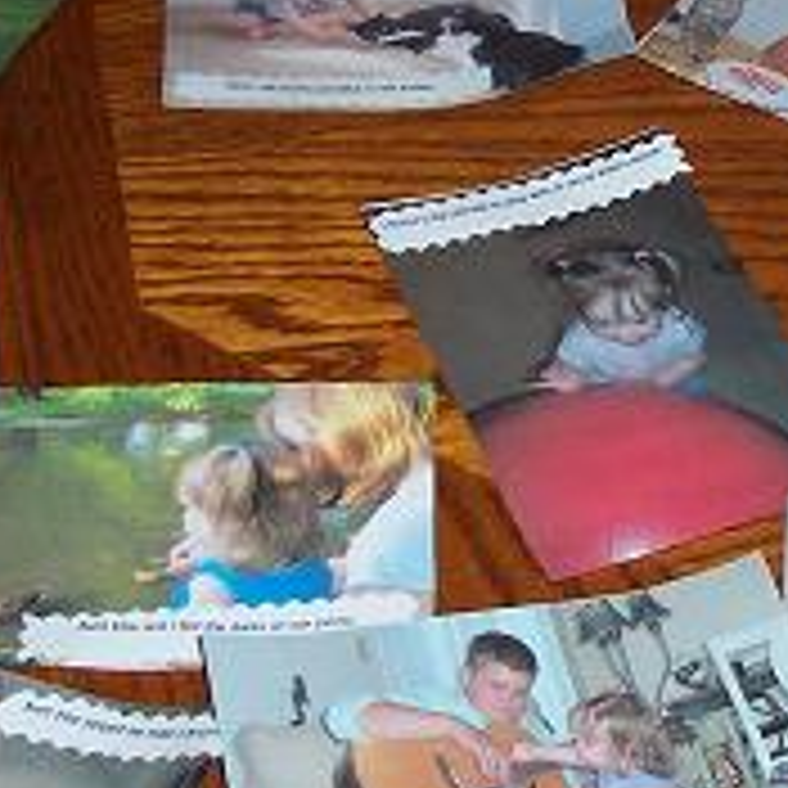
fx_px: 2447
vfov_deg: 18.3
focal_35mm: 95
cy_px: 335
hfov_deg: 17.9
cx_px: 770
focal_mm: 5.6
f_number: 2.8
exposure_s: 1/60
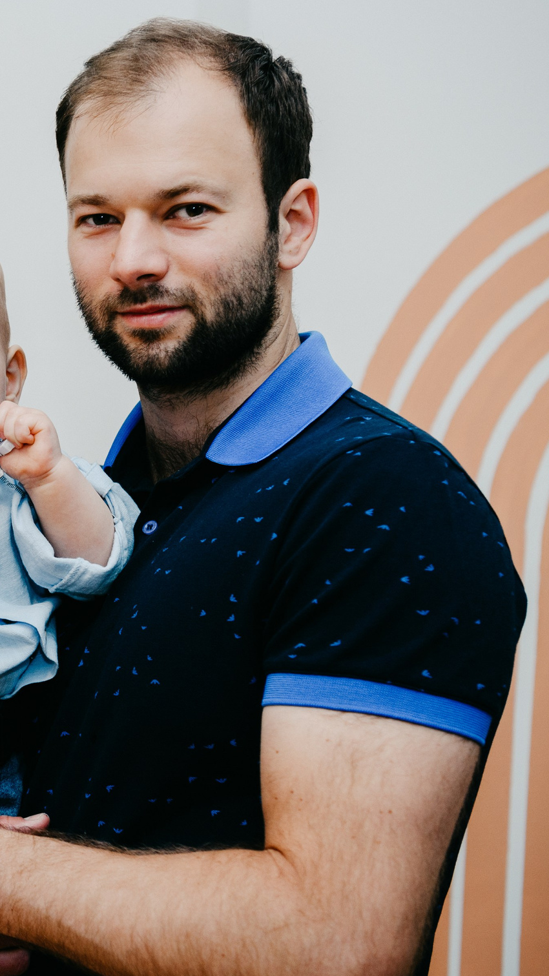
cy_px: 460
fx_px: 2149
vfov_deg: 25.6
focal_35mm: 83
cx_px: -159
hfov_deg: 14.0
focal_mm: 46
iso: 200
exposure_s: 1/160
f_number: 3.5
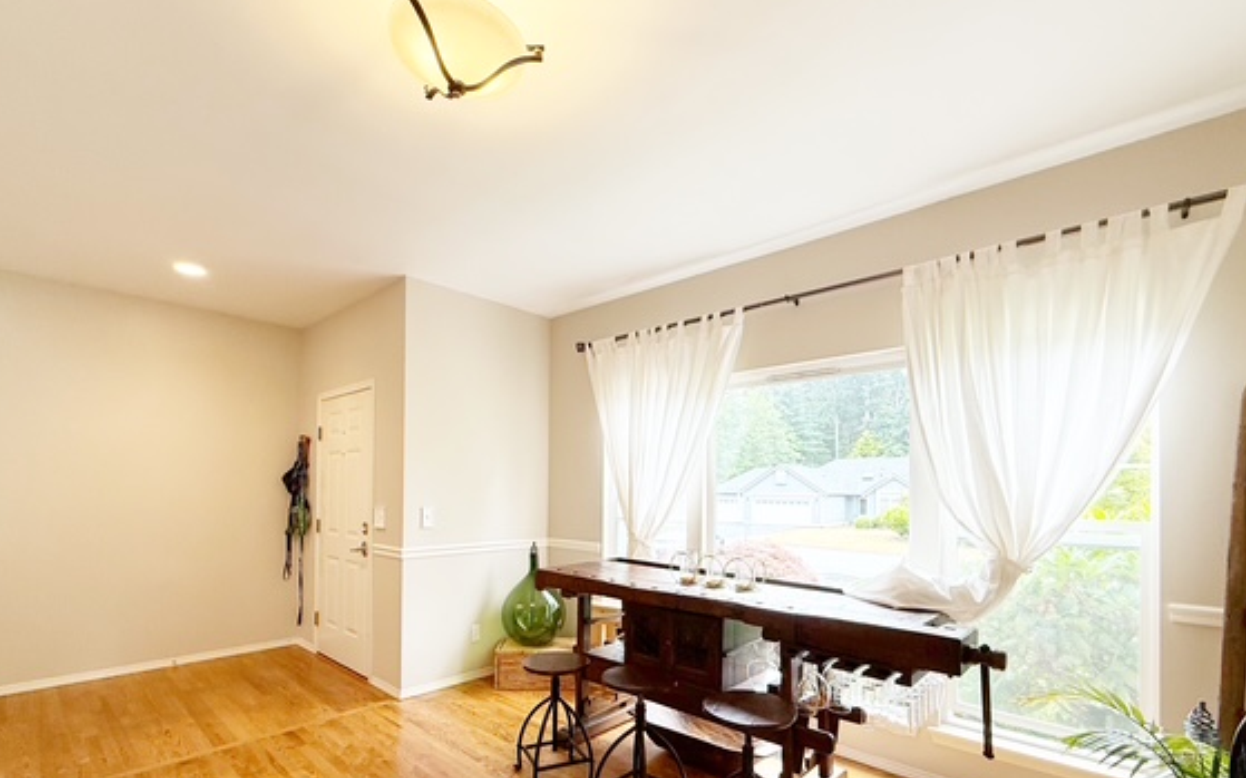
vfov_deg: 66.9
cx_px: 606
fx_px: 577
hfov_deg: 94.4
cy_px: 488
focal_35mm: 17
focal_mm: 2.22
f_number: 2.2
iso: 80
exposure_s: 1/120
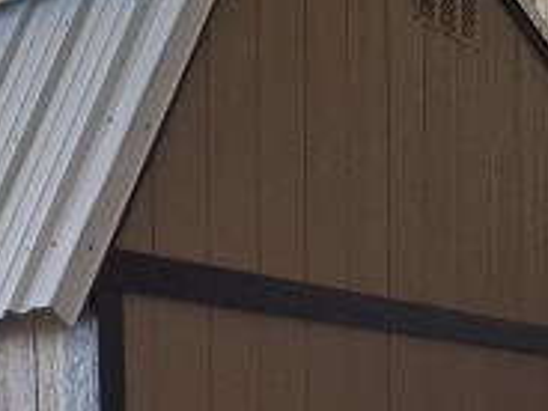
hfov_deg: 23.9
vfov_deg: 17.1
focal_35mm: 80
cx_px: 74
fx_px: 1266
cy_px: 560
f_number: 1.8
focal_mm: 5.54
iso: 80
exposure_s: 1/100
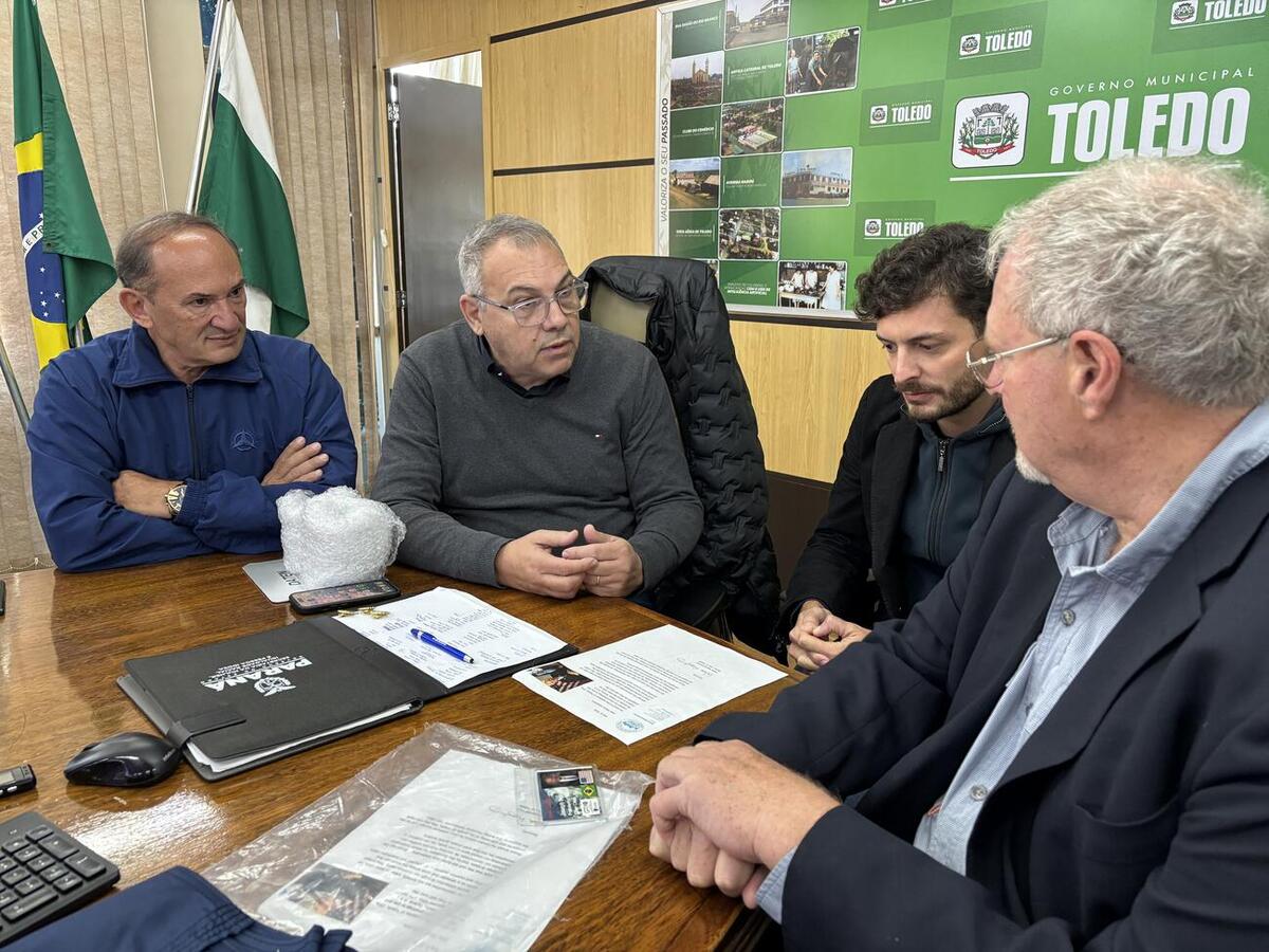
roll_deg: -0.2
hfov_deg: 67.3
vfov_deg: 53.1
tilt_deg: -13.8
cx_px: 634
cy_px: 476
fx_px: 953
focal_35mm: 26
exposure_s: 1/60
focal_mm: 5.96
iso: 320
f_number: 1.6
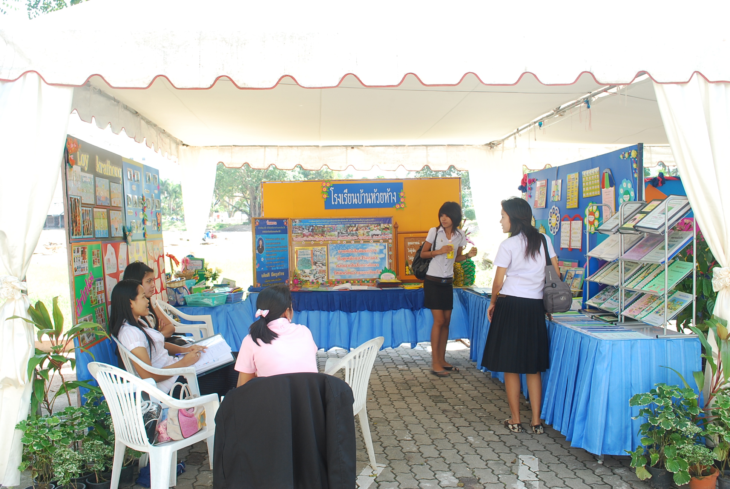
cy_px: 244
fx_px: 670
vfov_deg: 40.1
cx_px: 365
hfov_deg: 57.2
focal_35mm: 33
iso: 200
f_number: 9
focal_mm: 22
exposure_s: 1/30
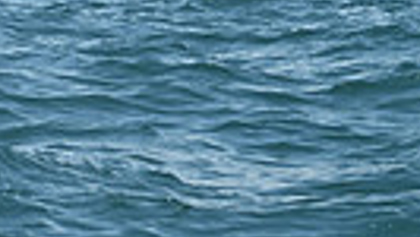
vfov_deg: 3.6
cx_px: 573
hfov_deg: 6.7
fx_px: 3566
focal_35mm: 320
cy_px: -664
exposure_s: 1/1000
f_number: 6.3
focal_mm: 70
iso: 320
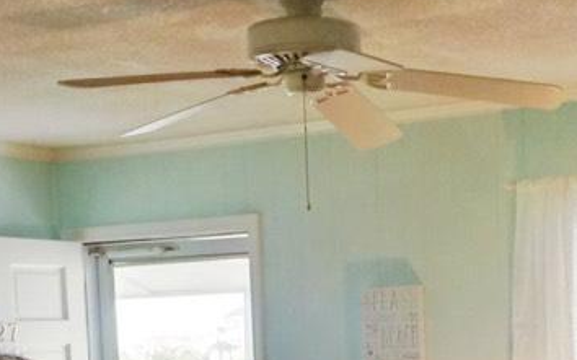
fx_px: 1399
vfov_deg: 13.8
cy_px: 539
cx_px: 386
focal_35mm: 89
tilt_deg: -12.0
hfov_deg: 23.2
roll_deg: +0.6
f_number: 2.2
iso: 32
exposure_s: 1/30
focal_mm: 4.15
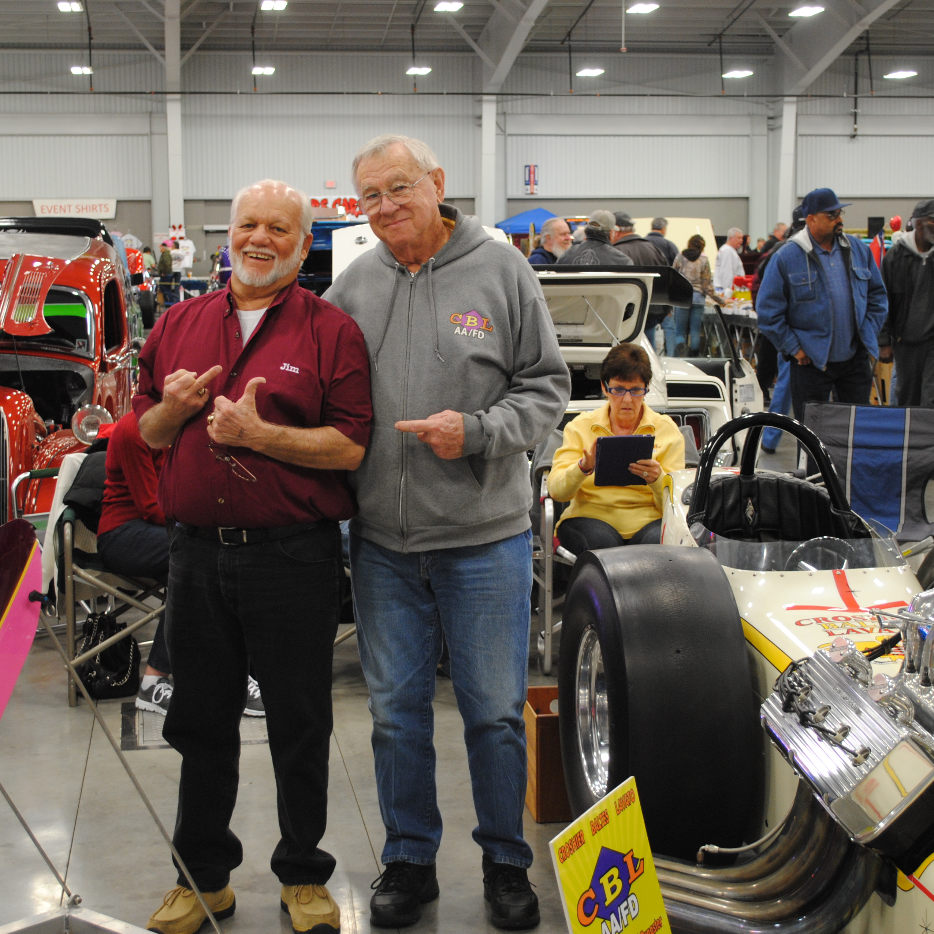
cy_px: 470
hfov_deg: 27.7
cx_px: 475
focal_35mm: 62
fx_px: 1893
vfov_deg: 27.7
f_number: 4.8
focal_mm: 32
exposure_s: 1/25
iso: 400
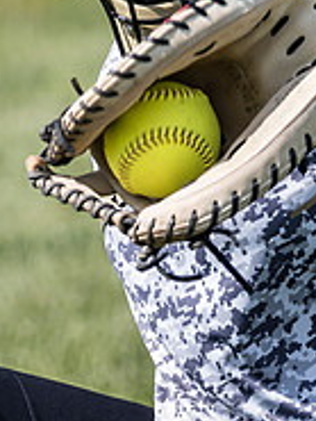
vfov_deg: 1.0
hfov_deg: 0.7
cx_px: 335
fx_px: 24376
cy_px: 69
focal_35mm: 2005
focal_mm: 300
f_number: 4
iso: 320
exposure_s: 1/2000
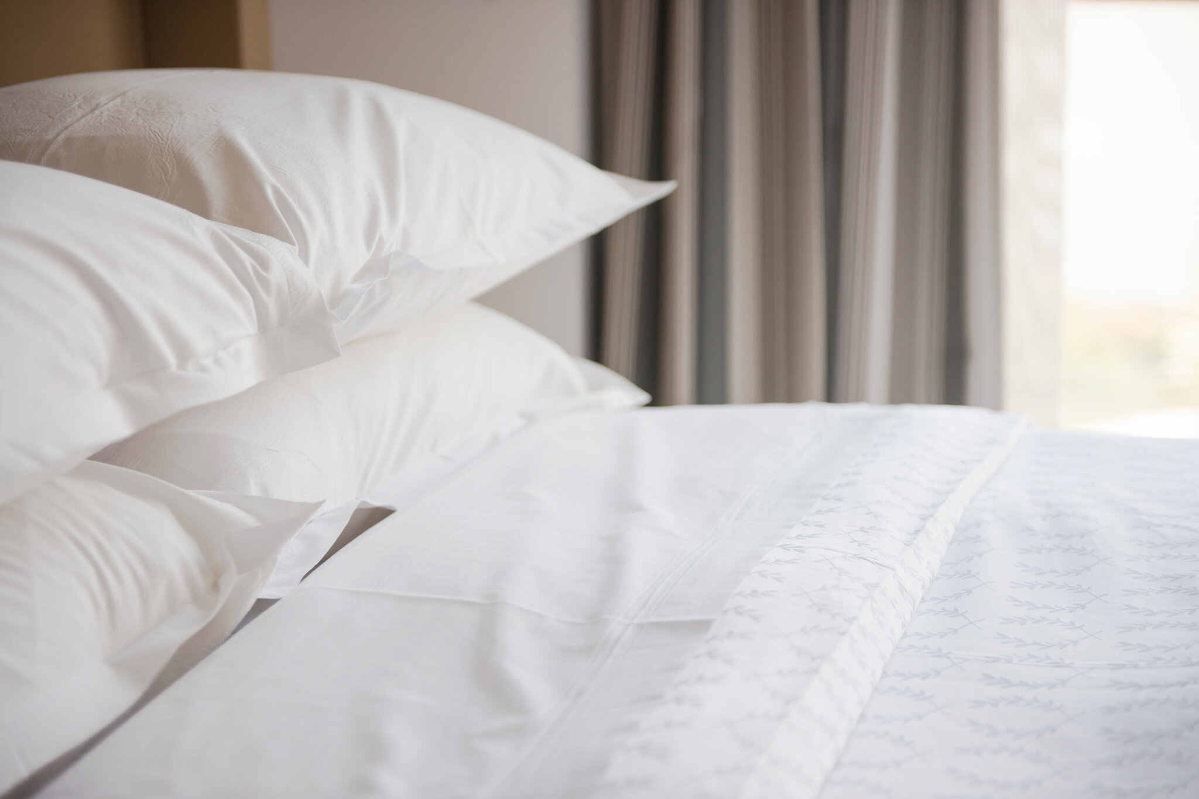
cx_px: 600
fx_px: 2065
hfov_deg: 32.4
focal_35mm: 62
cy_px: 400
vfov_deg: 21.9
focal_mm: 62
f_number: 2.8
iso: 250
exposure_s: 1/160
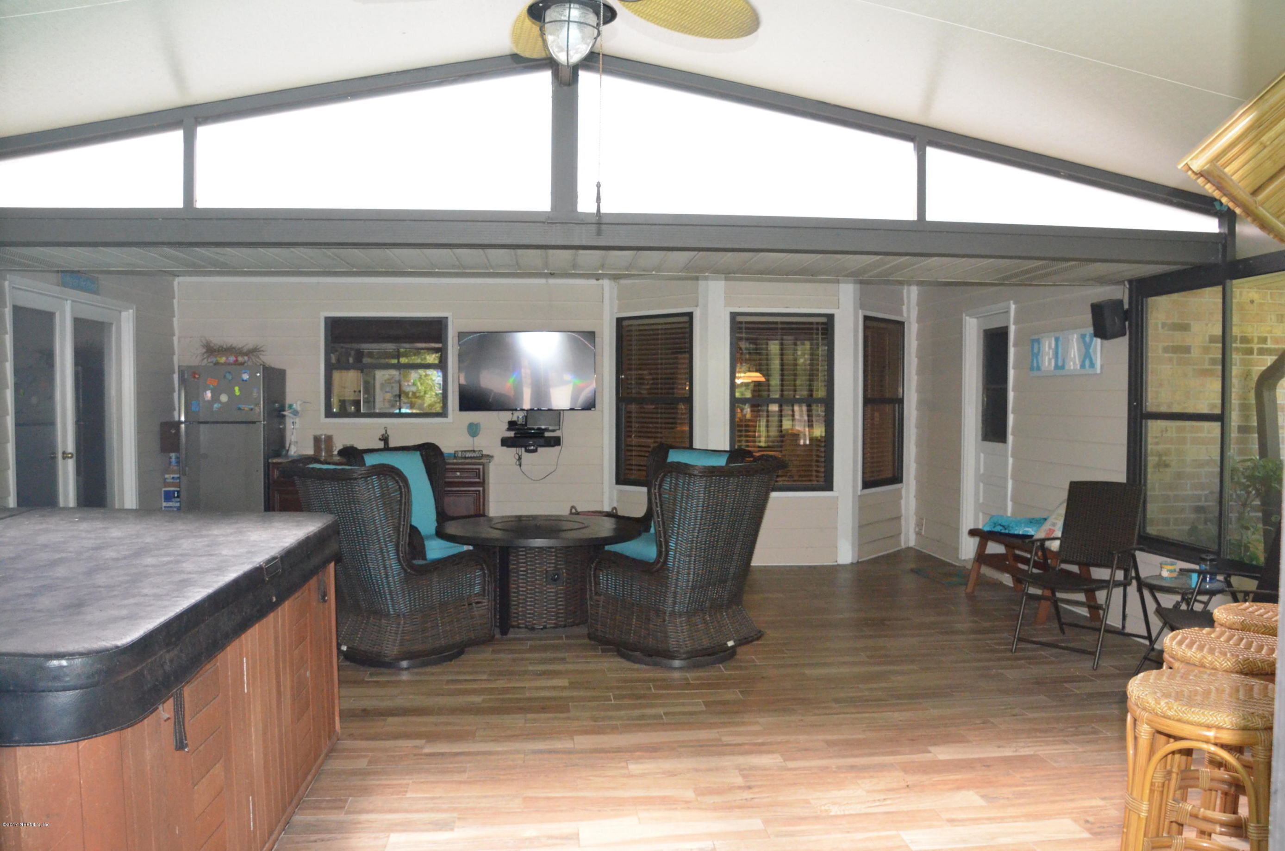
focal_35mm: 27
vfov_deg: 47.7
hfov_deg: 67.5
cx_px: 642
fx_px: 962
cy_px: 426
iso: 4000
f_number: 7.1
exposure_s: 1/250
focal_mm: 18
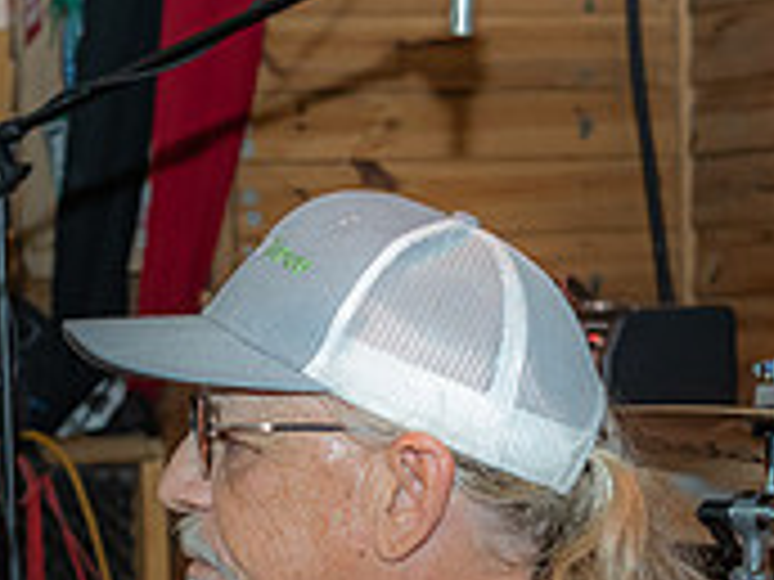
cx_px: 220
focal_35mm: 162
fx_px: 3622
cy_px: 722
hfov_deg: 12.2
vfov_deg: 9.0
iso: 800
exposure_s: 1/160
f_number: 5.6
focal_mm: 50
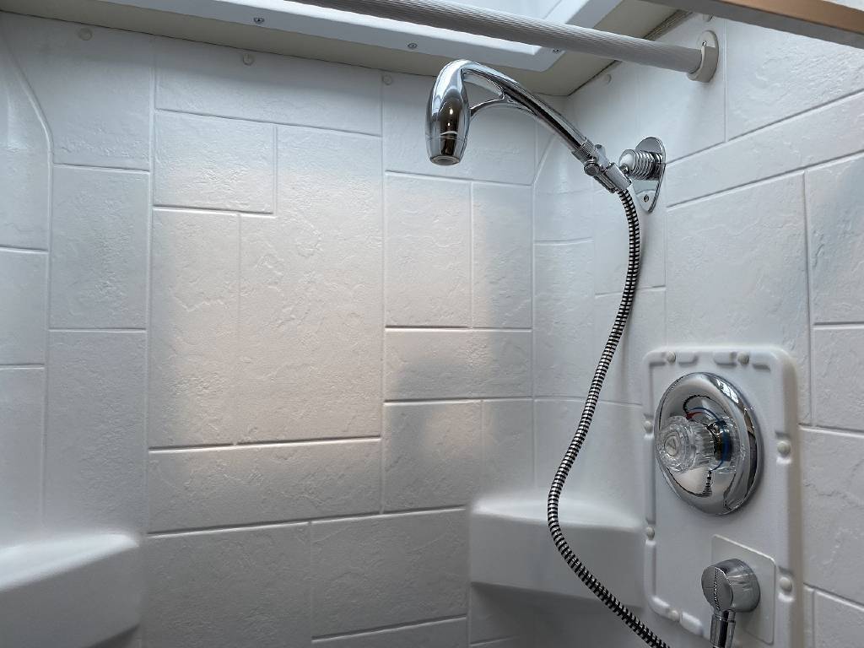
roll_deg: -1.4
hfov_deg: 67.3
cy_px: 324
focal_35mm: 26
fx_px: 649
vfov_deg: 53.1
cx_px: 432
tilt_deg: +2.7
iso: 32
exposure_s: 1/189
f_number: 1.8
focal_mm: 4.25
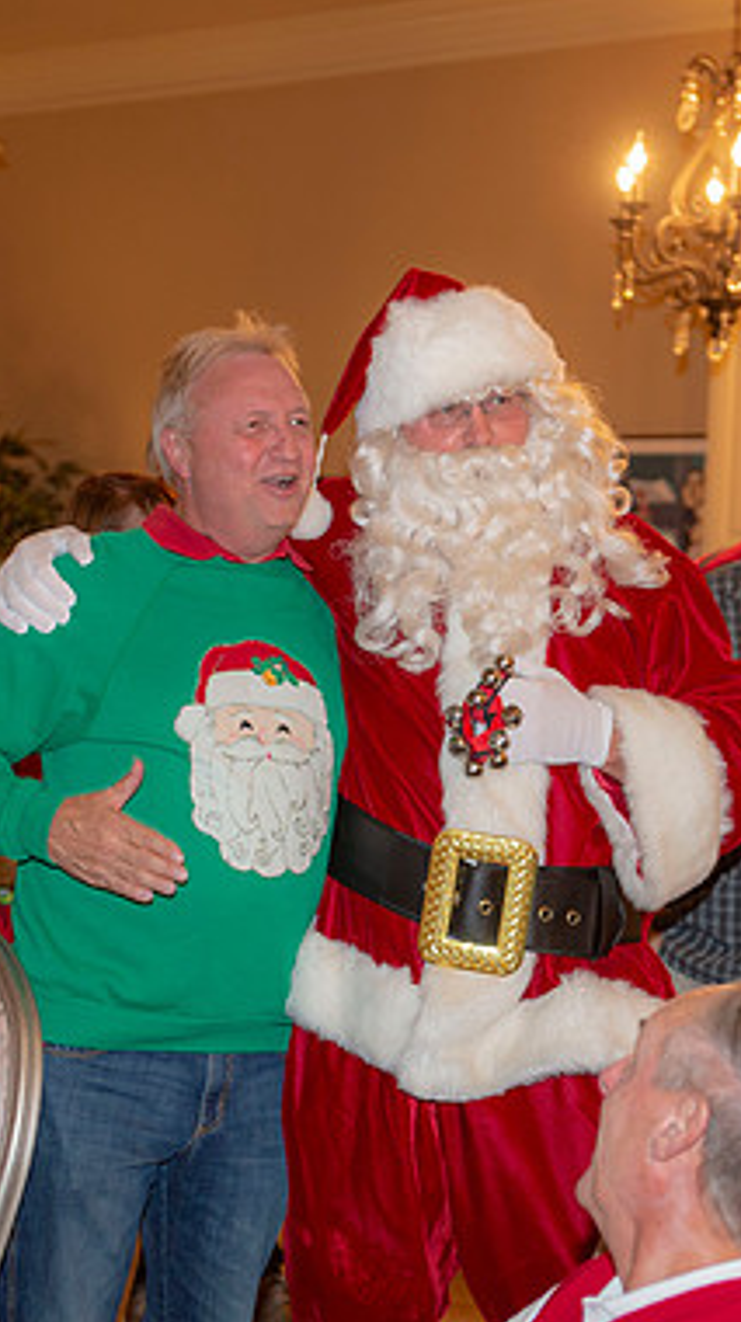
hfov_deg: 15.1
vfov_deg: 26.5
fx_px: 2802
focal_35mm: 80
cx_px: 393
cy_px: 668
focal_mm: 50
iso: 800
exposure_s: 1/60
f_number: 3.5
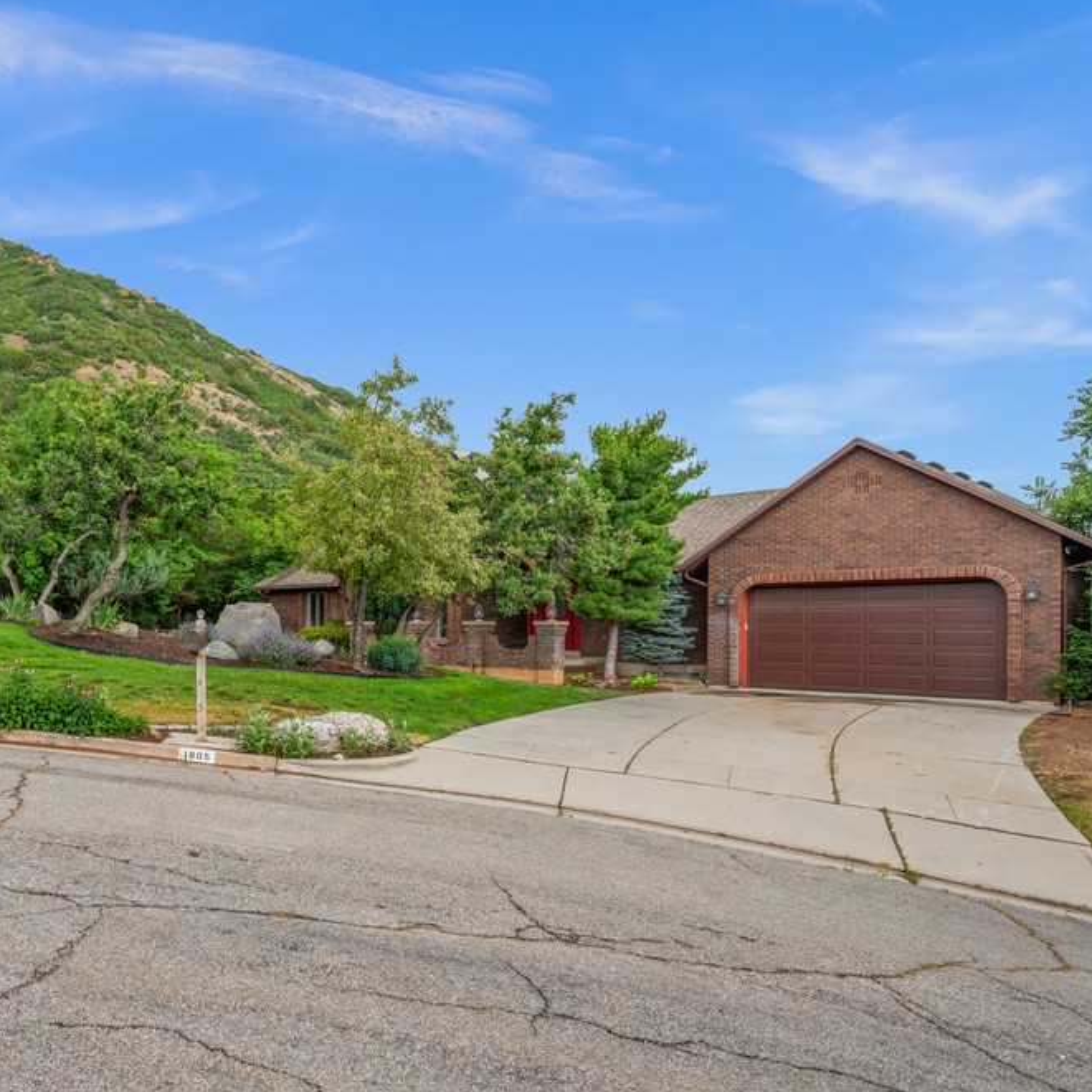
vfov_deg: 62.9
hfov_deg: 59.9
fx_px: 892
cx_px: 287
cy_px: 548
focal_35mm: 25
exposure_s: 1/320
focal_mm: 19
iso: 400
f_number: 7.1
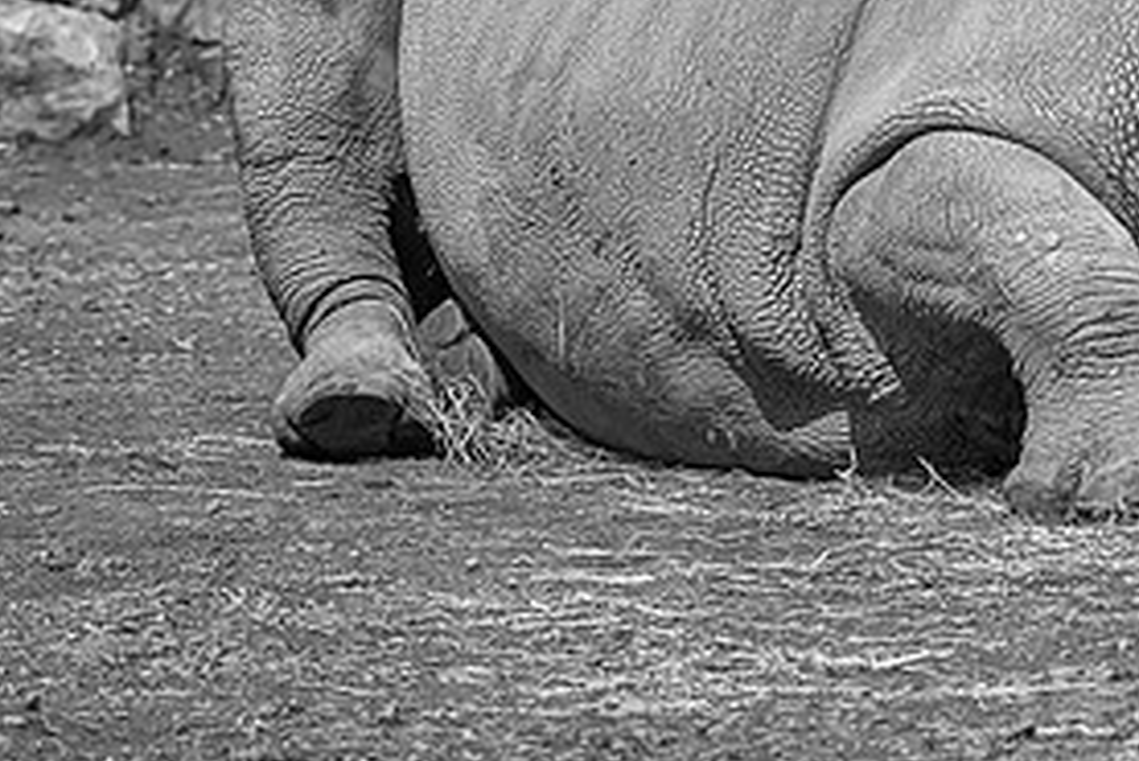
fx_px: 13390
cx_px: 1219
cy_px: -114
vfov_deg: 3.2
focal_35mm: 423
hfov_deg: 4.9
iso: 200
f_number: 6.3
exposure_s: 1/640
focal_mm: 155
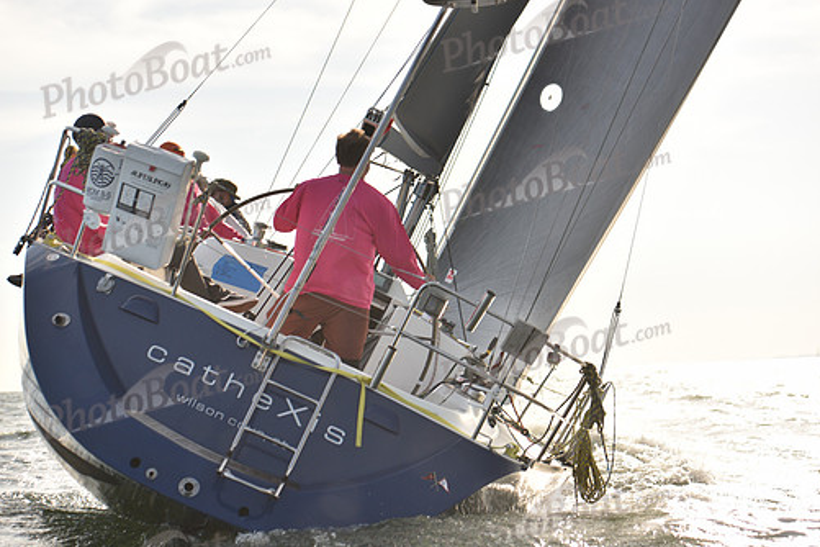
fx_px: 1845
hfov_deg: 25.0
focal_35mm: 81
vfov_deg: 16.9
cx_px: 357
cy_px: 289
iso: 250
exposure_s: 1/800
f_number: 4.5
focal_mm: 70
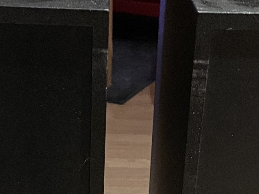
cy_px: 324
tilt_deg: -35.7
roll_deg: -2.7
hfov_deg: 20.9
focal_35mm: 94
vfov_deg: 14.3
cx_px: 112
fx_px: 703
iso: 640
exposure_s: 1/25
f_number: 1.6
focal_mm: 4.2
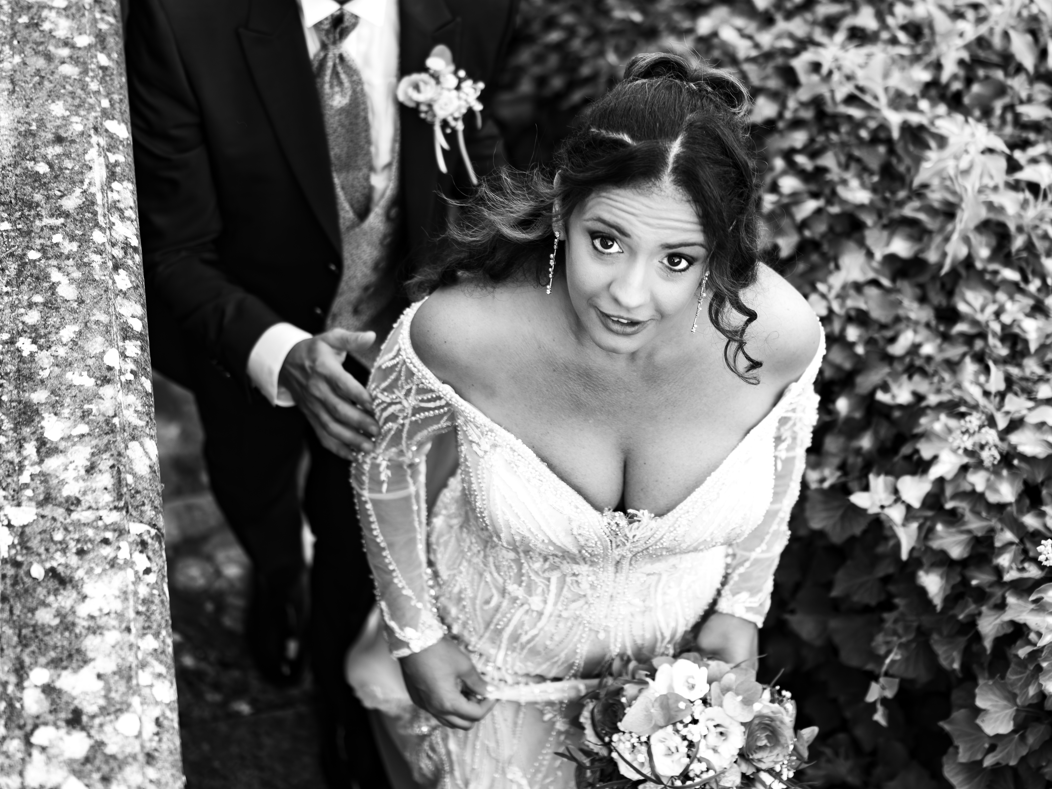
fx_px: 1823
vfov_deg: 24.2
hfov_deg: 32.2
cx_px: 520
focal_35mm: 60
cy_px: 217
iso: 400
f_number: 1.2
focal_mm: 27
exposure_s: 1/800
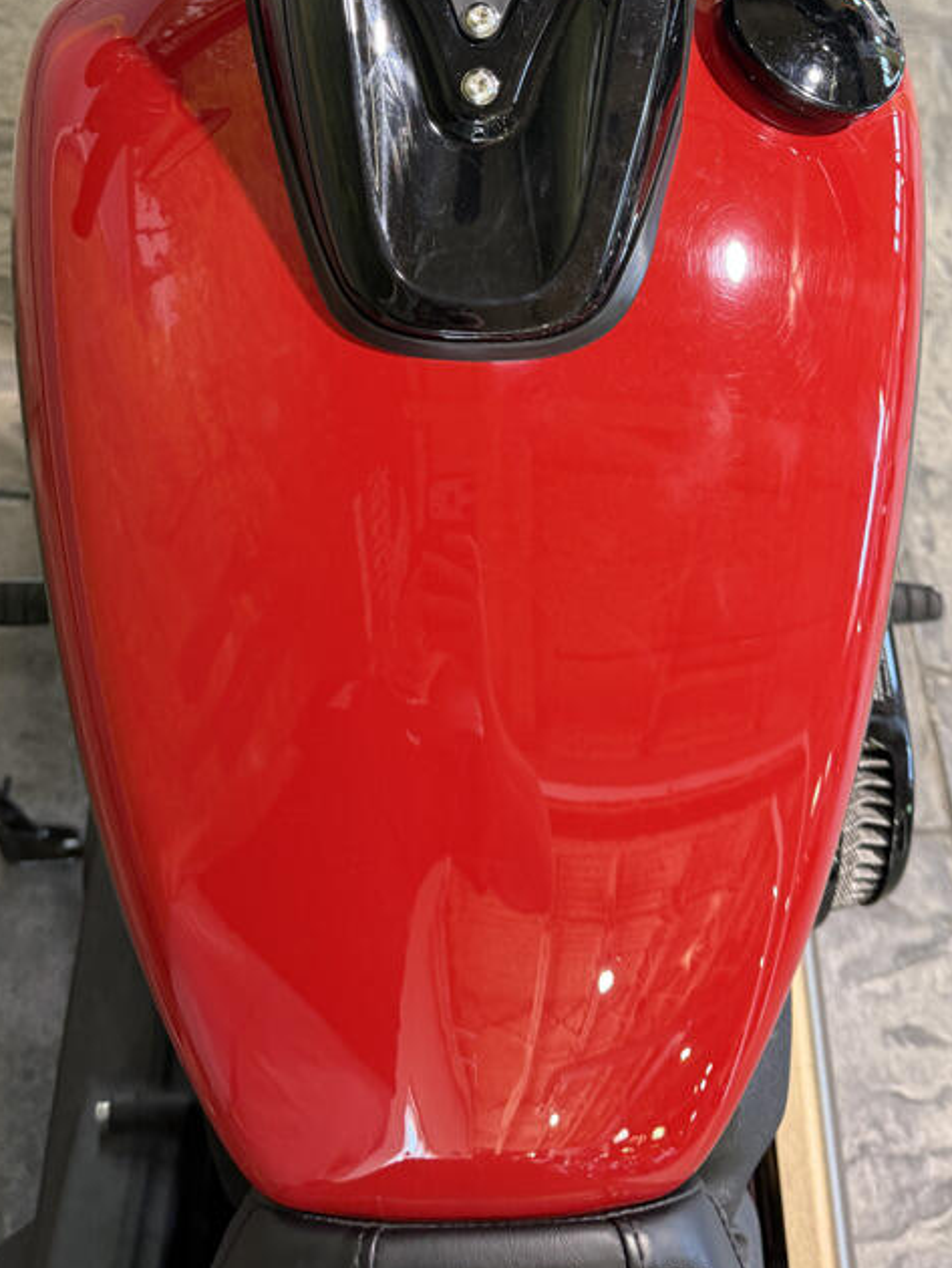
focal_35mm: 39
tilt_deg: -54.2
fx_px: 1429
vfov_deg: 46.4
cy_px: 342
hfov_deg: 36.8
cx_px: 503
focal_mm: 6.76
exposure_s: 1/60
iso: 250
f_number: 1.78
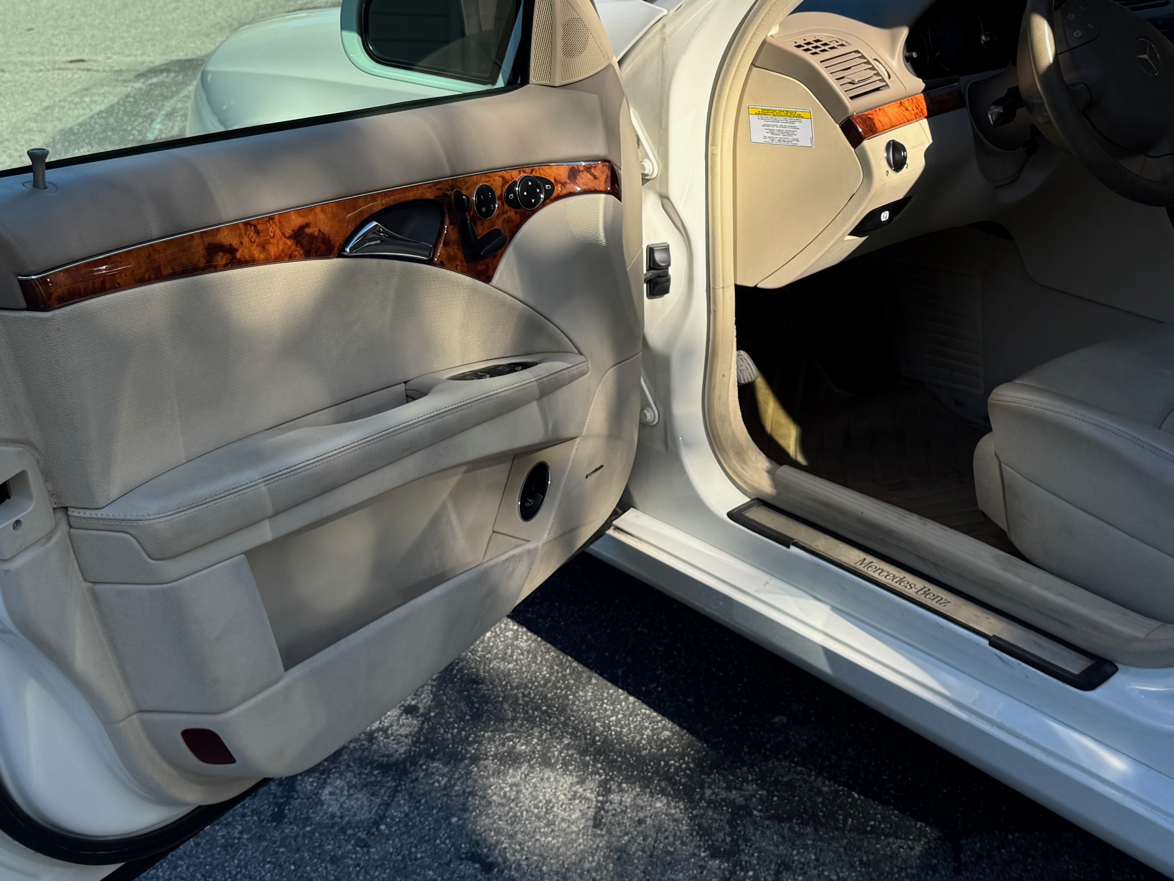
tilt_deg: -15.8
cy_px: 205
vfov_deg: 28.6
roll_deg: -0.3
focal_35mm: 50
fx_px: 1696
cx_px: 779
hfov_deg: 37.8
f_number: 1.78
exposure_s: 1/2105
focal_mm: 6.76
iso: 80
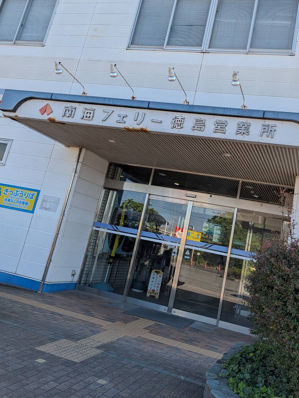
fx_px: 379
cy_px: 138
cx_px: 190
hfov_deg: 42.6
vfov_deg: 54.4
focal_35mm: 33
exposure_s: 1/496
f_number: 1.68
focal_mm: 6.9
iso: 26
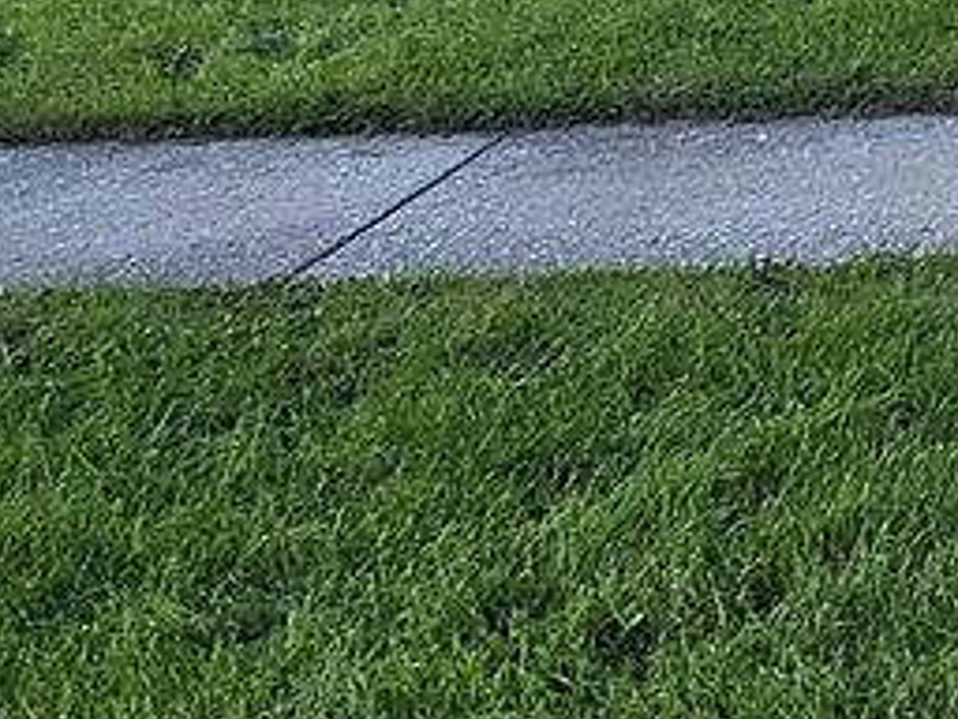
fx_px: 1439
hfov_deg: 24.1
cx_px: 1590
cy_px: -558
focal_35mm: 52
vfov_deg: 20.4
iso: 50
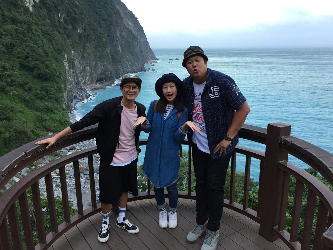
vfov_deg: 48.2
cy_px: 125
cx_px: 166
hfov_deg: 61.7
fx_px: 279
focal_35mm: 29
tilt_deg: -16.2
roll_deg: +1.0
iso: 50
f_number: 2.2
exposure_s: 1/30
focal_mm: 4.15
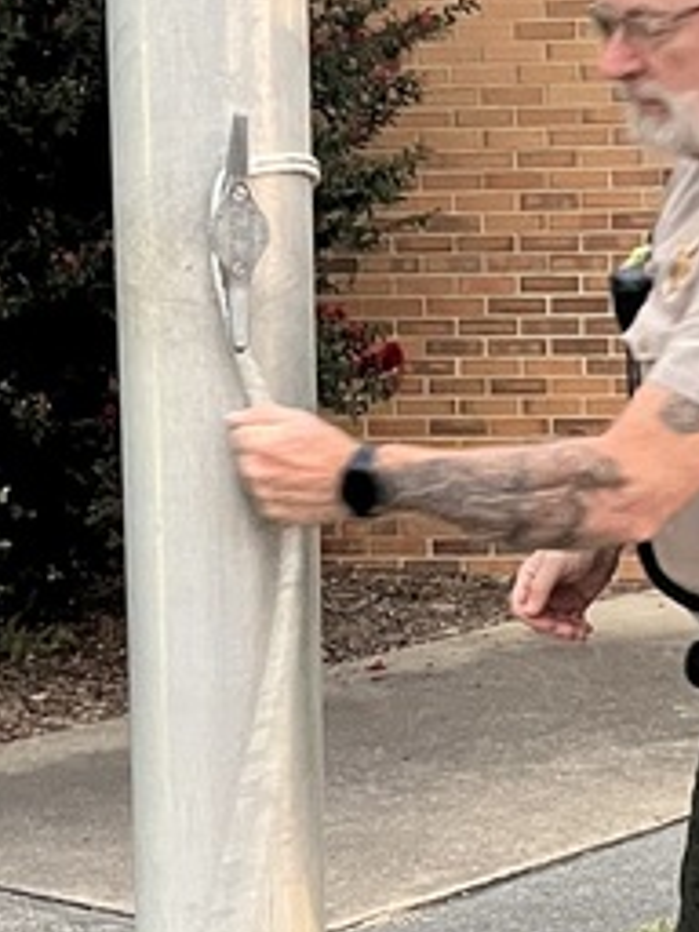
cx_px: 561
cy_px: 608
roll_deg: +1.4
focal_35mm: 104
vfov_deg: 18.9
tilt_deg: -9.7
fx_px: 2800
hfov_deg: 14.2
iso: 640
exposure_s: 1/40
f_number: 1.5
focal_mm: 5.7
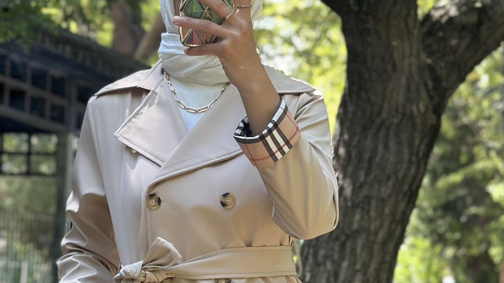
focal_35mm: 129
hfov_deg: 16.6
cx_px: 188
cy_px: 134
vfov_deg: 9.4
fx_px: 1724
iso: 80
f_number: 1.78
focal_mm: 6.86
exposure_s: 1/382
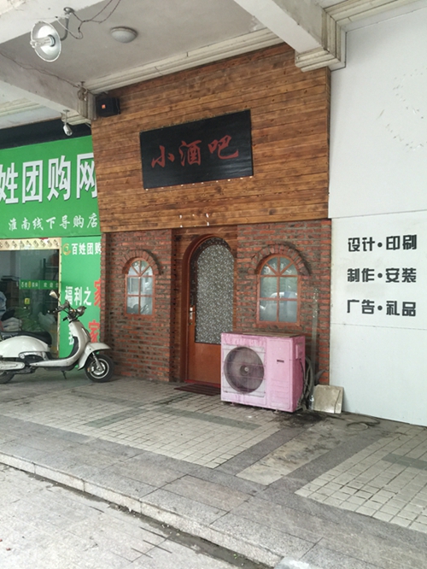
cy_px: 284
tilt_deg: +4.2
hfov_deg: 48.3
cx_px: 214
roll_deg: +1.0
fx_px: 477
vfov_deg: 61.6
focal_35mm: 29
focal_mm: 4.15
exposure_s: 1/15
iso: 40
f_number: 2.2
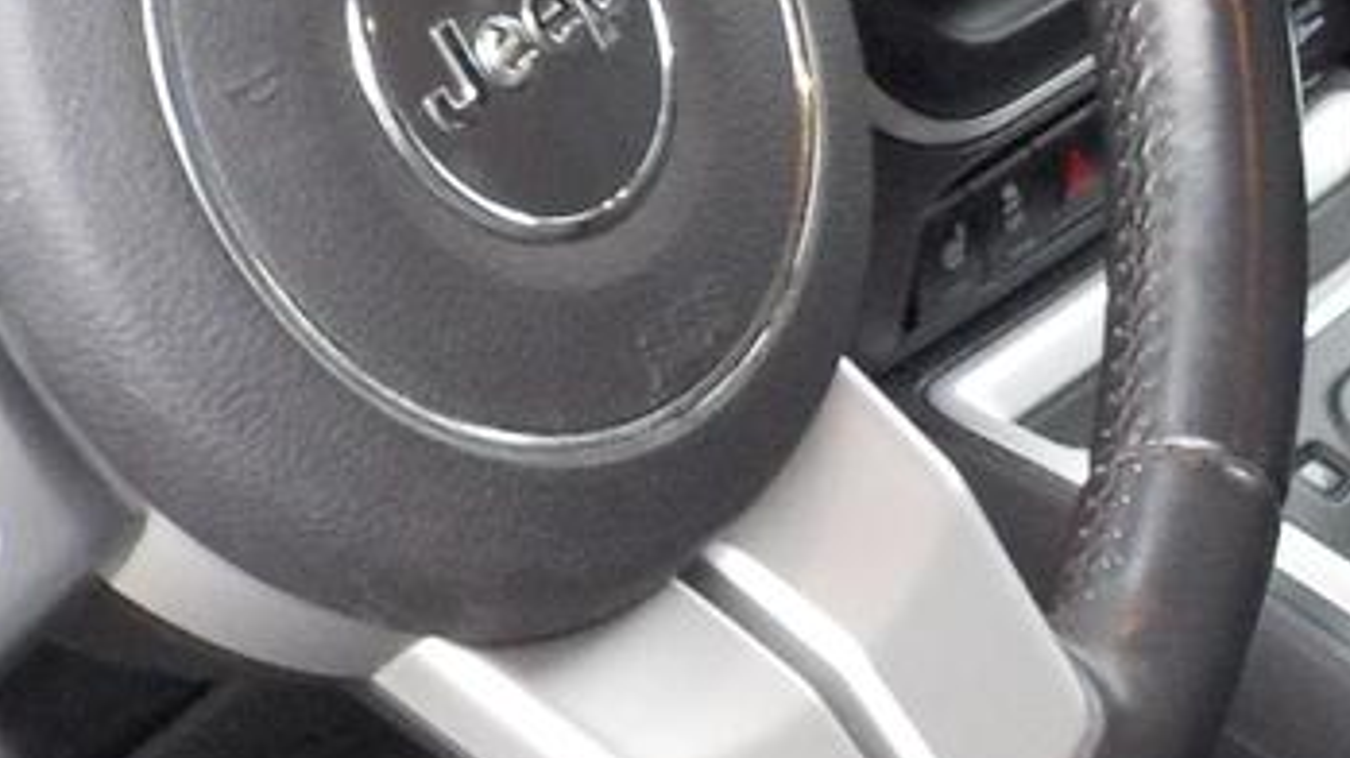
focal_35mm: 120
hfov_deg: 17.6
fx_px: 4294
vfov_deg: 10.1
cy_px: 507
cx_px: 1203
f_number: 3.3
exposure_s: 1/30
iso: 320
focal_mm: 4.1
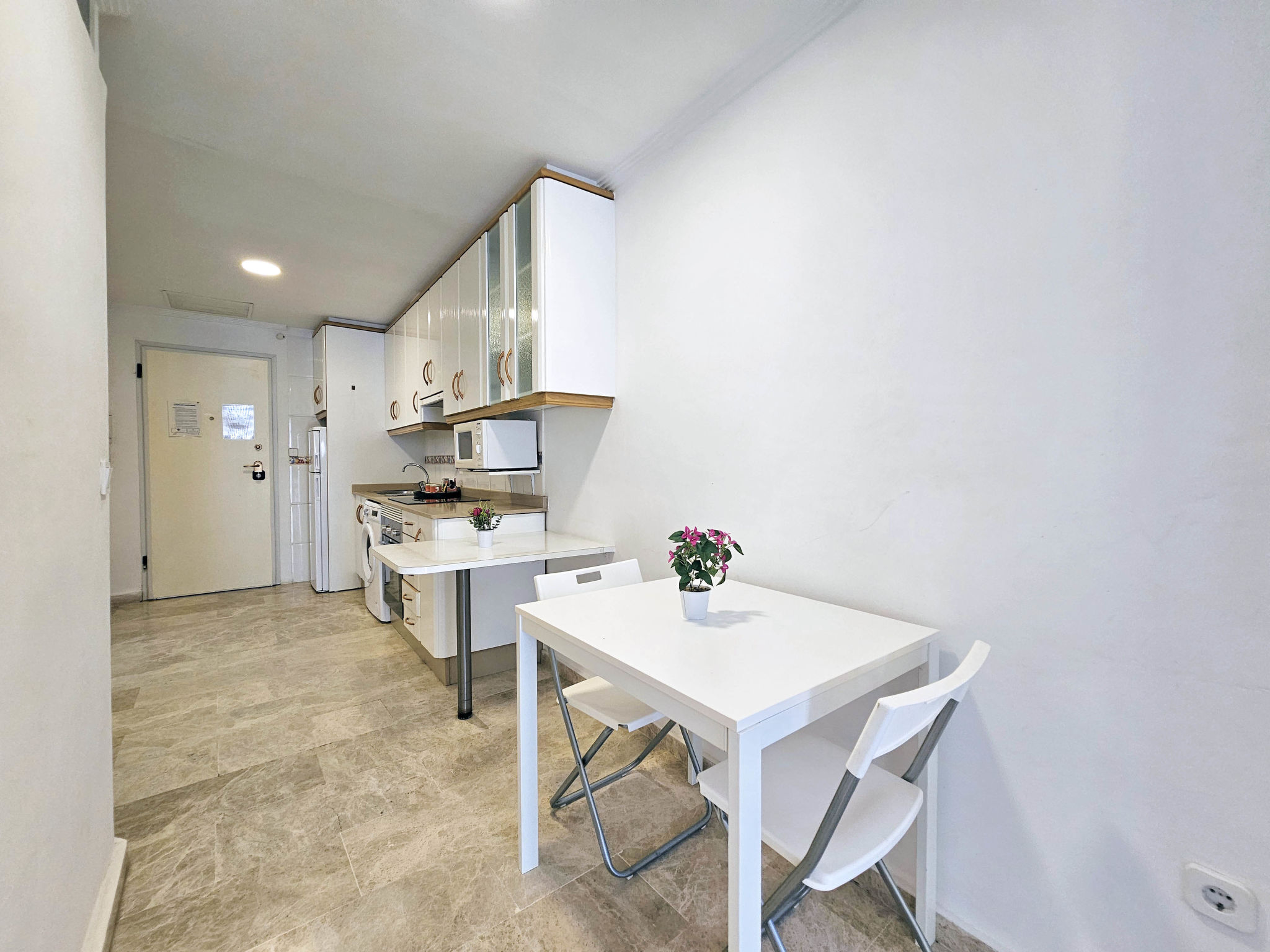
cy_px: 476
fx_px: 477
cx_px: 635
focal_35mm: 13
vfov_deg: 89.9
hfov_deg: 106.2
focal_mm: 2.2
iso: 160
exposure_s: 1/100
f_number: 2.2
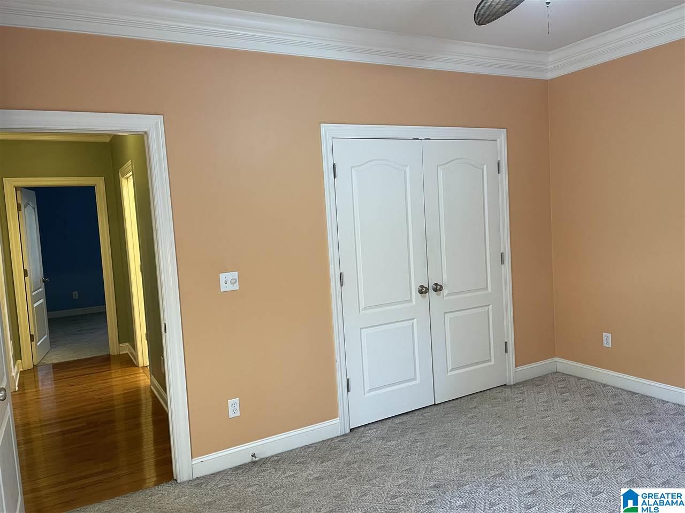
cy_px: 256
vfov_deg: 53.1
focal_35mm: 26
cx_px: 342
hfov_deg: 67.3
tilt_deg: -4.1
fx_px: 515
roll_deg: +3.7
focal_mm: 4.2
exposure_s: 1/60
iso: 160
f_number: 1.6
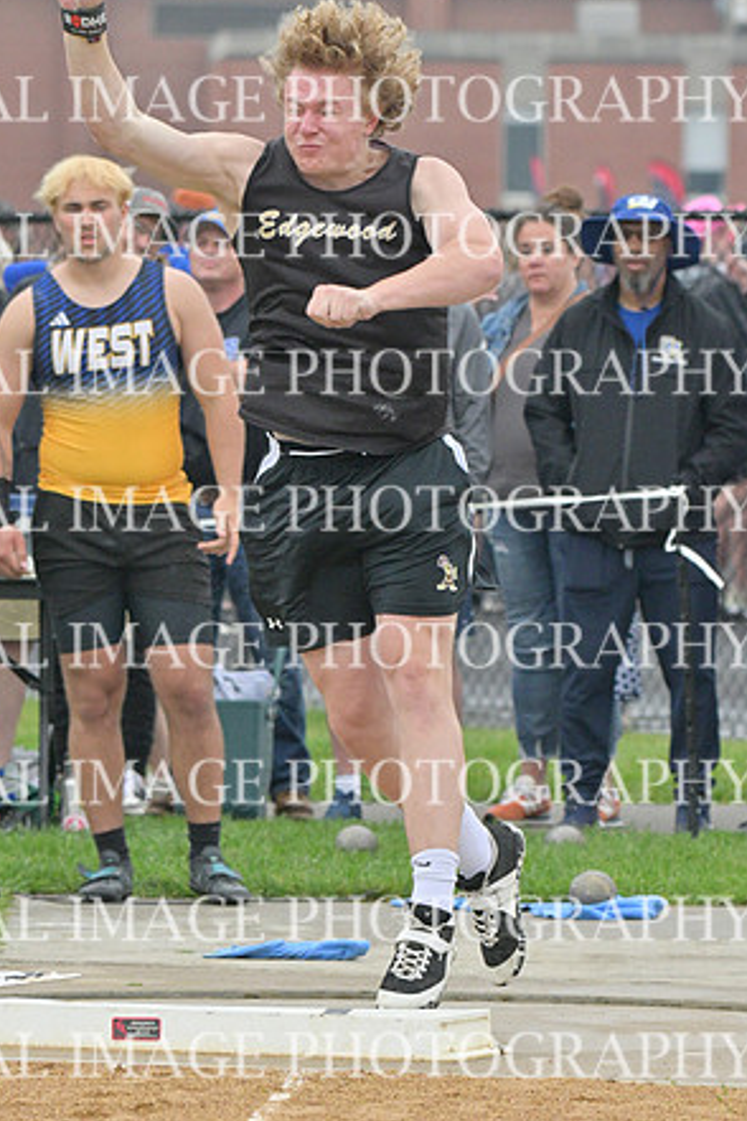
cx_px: 268
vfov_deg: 5.8
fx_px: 11049
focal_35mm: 355
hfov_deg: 3.9
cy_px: 577
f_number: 5.6
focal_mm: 180
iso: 2500
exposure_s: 1/2000
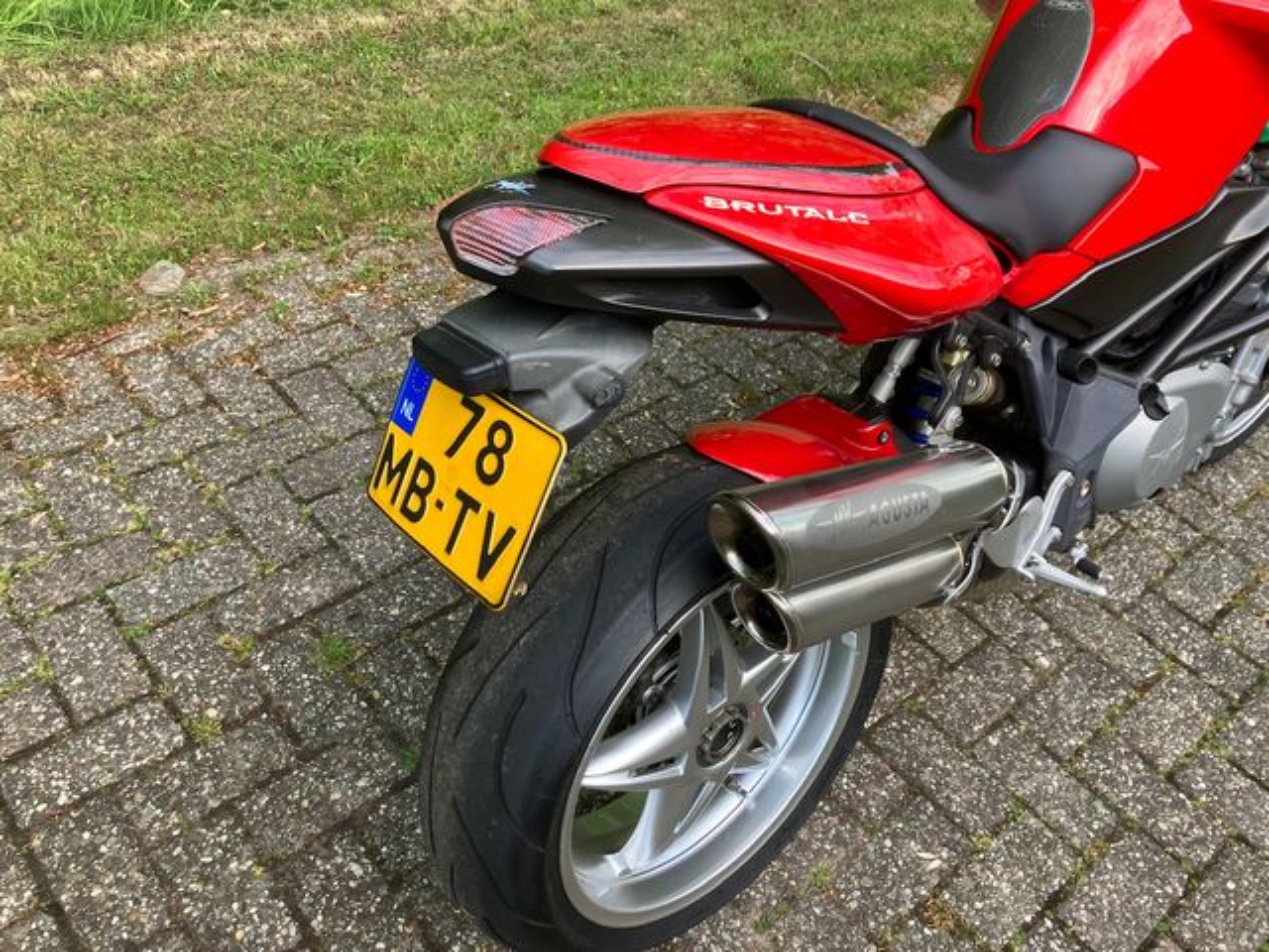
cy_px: 476
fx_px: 1026
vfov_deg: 49.7
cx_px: 634
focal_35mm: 28
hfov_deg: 63.4
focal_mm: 3.99
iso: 25
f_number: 1.8
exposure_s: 1/126
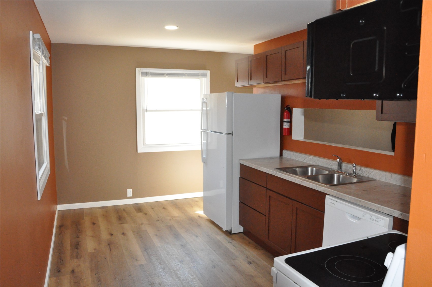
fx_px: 324
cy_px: 144
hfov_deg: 67.4
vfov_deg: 47.8
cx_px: 216
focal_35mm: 27
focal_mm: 18
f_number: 9
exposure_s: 1/200
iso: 3200
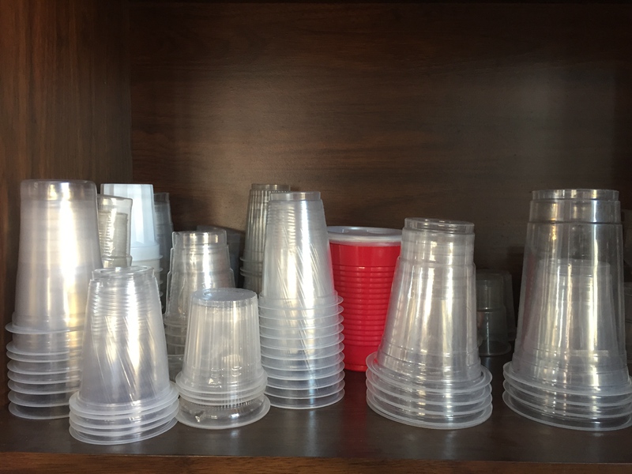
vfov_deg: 48.2
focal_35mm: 29
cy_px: 237
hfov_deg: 61.7
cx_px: 316
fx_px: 529
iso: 100
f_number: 2.2
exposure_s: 1/33
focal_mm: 4.15
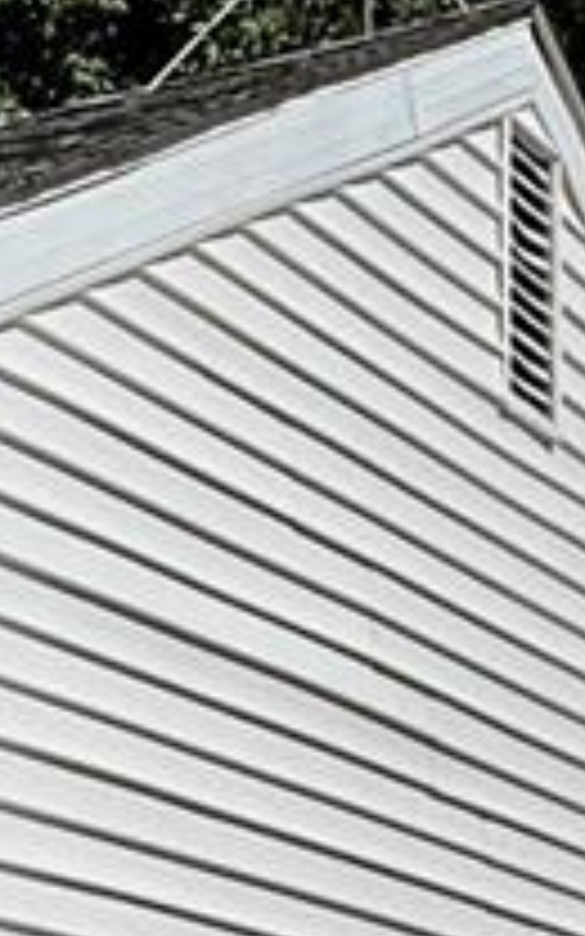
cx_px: -1386
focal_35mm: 151
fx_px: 3852
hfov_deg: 7.3
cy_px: 1575
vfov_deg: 12.8
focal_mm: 3
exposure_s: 1/3125
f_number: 1.8
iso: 25
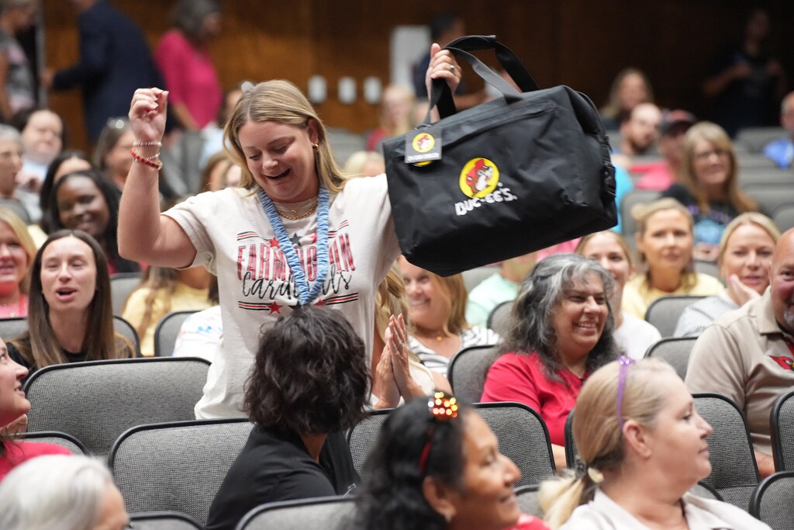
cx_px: 397
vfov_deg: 9.2
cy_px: 265
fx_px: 3309
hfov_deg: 13.7
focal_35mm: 150
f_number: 3.5
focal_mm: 150
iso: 10000
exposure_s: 1/160
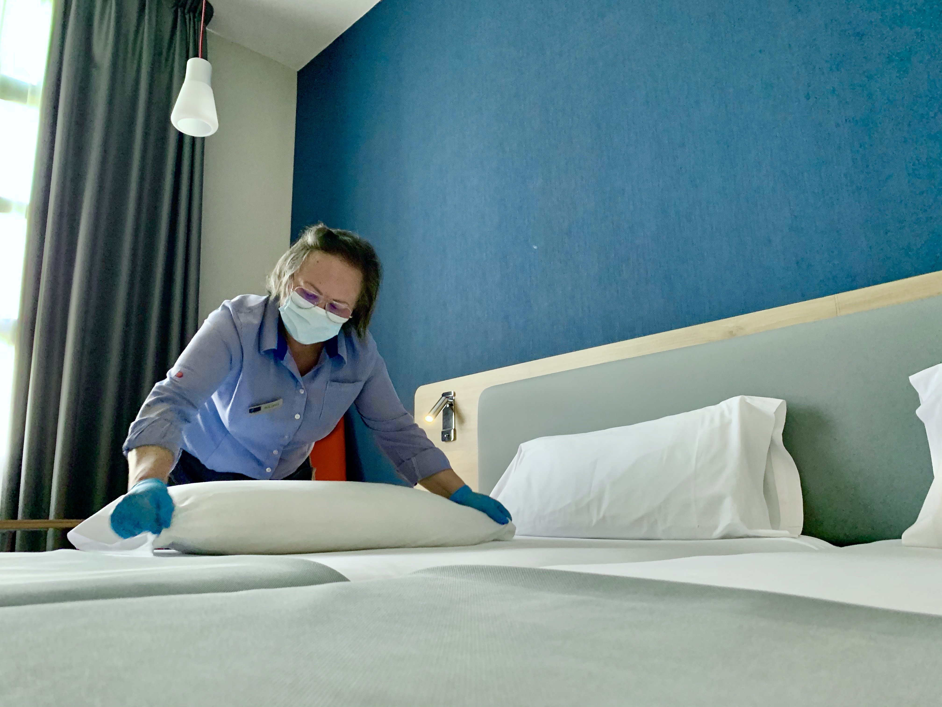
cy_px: 354
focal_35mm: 26
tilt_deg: +15.3
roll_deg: +0.9
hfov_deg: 67.3
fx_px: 708
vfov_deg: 53.1
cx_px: 471
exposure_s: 1/60
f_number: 1.8
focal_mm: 4.25
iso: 320
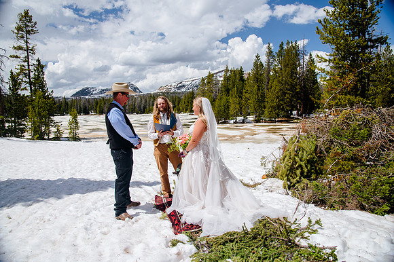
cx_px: 197
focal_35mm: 27
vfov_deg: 47.9
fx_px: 295
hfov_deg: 67.4
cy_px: 131
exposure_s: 1/800
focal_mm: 27
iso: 200
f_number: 5.6
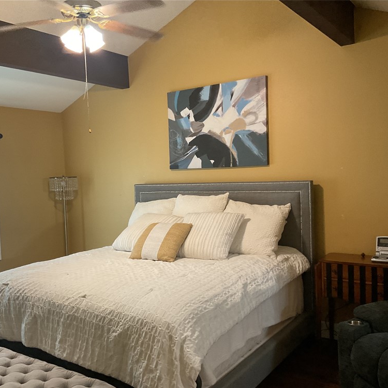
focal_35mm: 35
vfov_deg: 47.2
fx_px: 444
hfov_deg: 47.1
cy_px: 198
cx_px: 163
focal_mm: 3
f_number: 1.8
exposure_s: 1/60
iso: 160
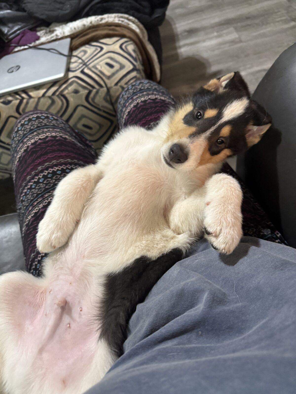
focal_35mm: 24
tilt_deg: -57.8
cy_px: 197
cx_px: 148
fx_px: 274
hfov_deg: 56.8
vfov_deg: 71.6
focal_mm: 6.76
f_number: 1.78
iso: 640
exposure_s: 1/40
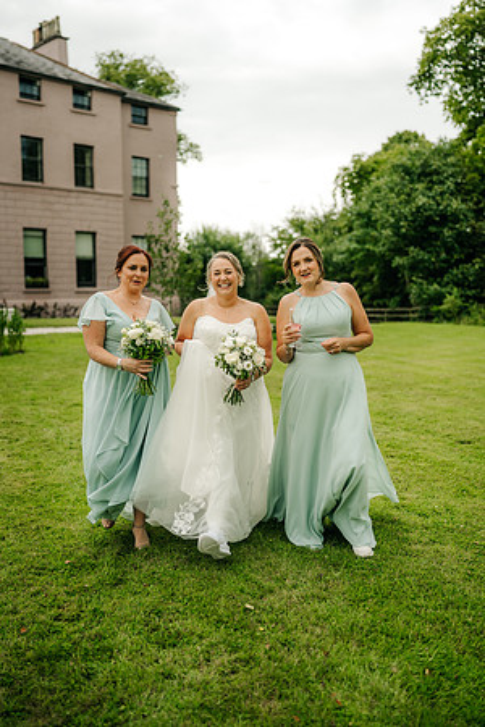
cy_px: 364
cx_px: 242
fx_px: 707
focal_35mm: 35
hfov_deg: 37.9
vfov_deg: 54.4
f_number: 1.6
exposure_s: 1/1000
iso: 100
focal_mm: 35
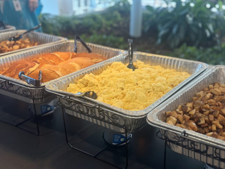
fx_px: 312
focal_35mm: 48
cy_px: 84
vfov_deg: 30.3
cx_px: 112
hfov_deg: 39.7
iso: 80
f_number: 1.78
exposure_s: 1/120
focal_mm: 6.86
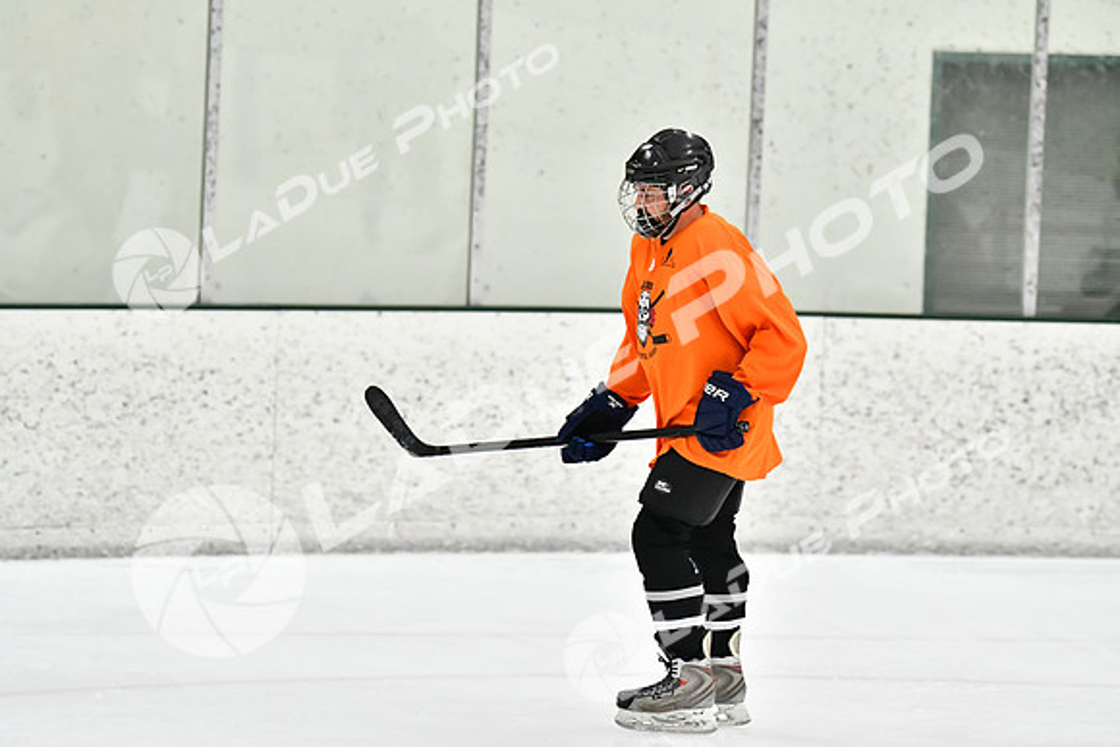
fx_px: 7001
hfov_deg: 9.1
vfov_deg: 6.1
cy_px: 374
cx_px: 560
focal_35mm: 225
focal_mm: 150
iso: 5000
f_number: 2.8
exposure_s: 1/1250
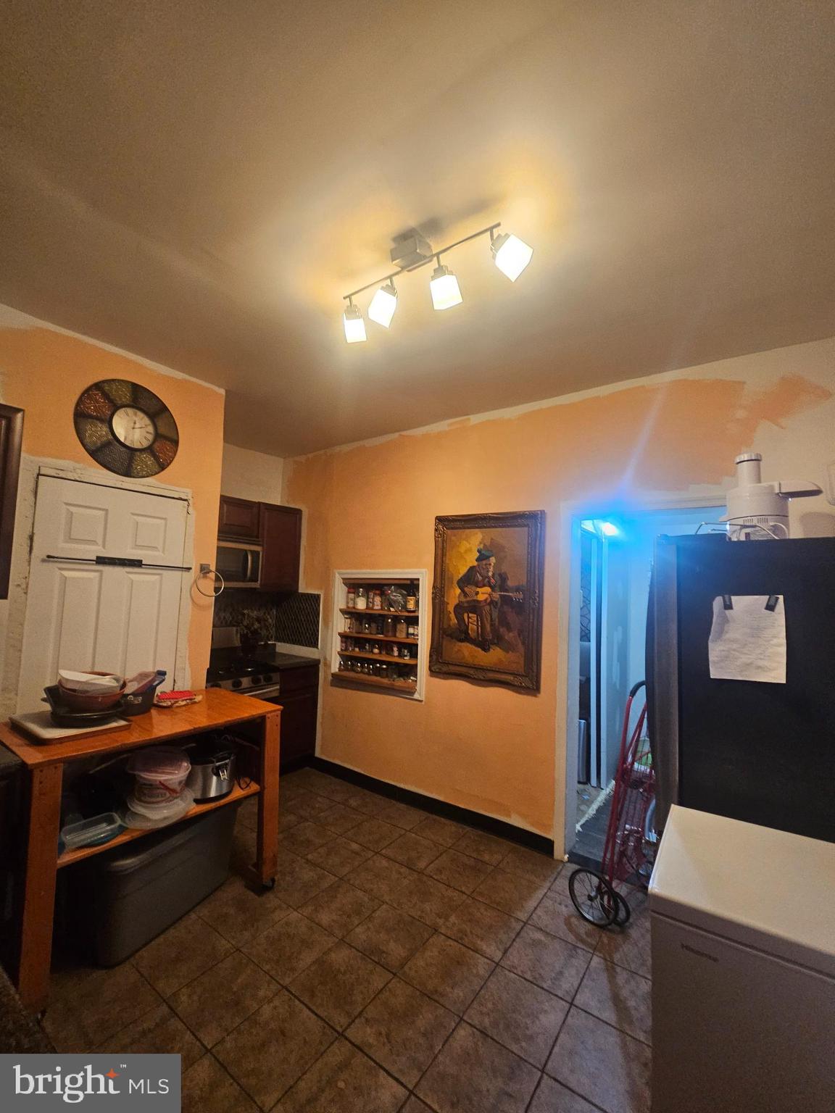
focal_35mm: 13
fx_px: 418
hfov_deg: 89.9
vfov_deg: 106.2
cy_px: 556
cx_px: 418
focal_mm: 2.2
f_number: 2.2
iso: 320
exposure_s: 1/30
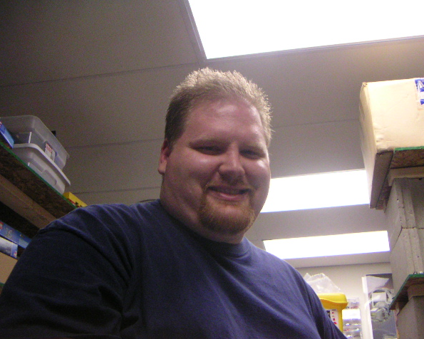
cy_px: 170
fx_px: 527
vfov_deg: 35.7
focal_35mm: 42
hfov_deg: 43.8
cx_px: 217
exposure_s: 1/90
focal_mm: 5.3
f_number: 2.9
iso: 400
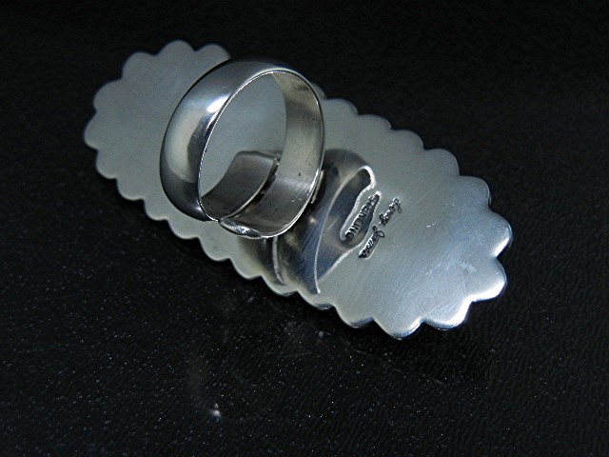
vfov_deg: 24.8
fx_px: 1038
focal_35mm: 59
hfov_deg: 32.7
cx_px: 304
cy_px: 228
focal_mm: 10.6
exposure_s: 1/30
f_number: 8
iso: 303
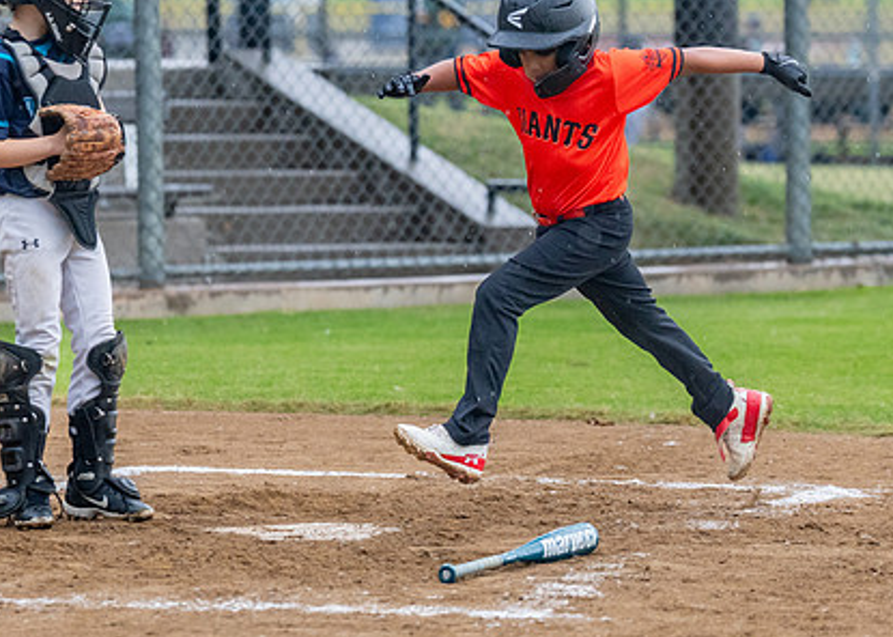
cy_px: 291
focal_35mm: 253
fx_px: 6413
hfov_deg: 8.0
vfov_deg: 5.7
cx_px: 433
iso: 1600
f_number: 2.8
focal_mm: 118
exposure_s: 1/1000
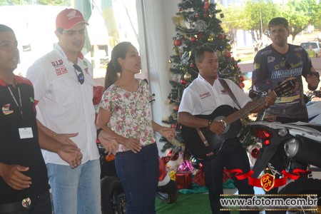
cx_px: 160
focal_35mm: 52
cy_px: 107
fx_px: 468
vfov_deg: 25.8
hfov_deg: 37.9
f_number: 4.2
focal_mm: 35
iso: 125
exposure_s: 1/125
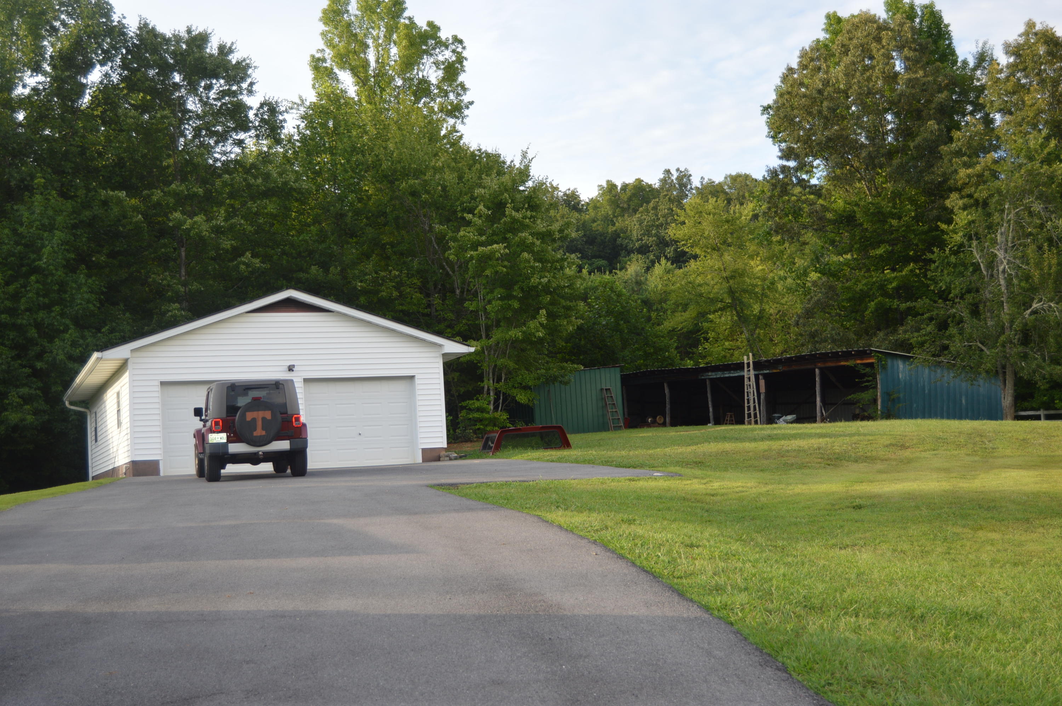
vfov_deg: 28.9
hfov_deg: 42.4
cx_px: 531
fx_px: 1370
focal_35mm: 46
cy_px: 353
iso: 100
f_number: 4.5
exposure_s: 1/200
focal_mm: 31
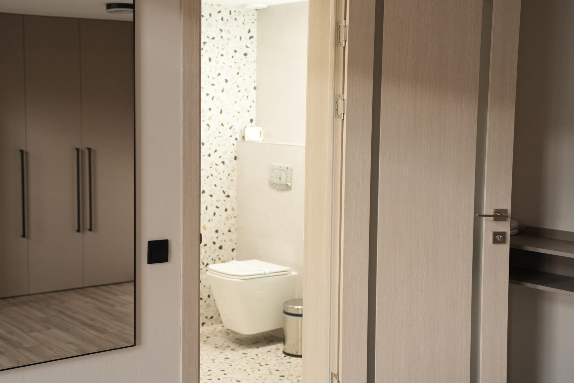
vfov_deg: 24.2
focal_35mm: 56
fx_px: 893
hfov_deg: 35.4
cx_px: 207
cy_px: 182
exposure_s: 1/320
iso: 3200
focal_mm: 43
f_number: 2.8
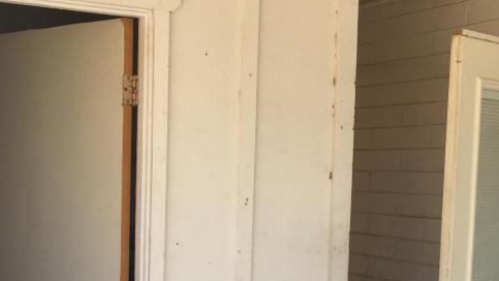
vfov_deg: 17.6
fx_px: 887
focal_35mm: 67
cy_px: 271
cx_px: 227
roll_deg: -1.1
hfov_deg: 31.4
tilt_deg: -7.0
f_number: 2.2
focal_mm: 4.15
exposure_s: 1/341
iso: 32
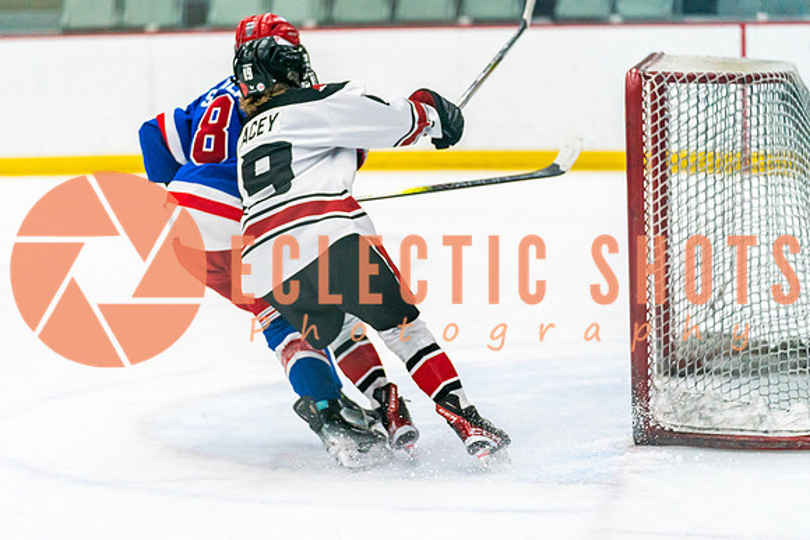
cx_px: 357
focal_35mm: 165
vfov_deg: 8.3
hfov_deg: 12.4
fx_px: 3719
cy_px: 319
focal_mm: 137
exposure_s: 1/1000
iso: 3200
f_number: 2.8
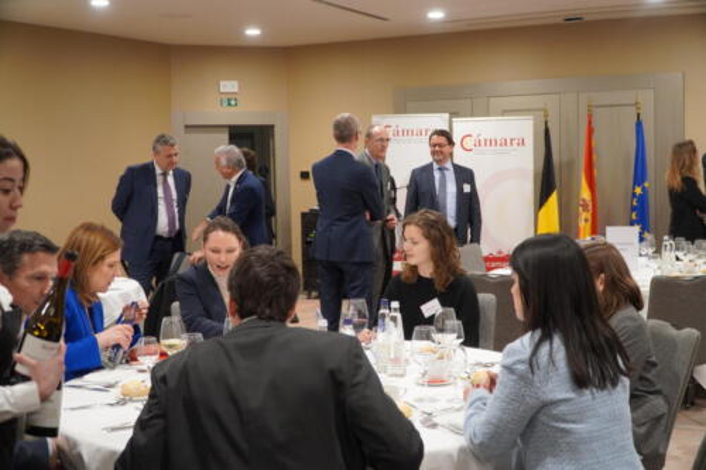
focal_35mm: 44
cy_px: 235
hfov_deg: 45.0
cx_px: 353
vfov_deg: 30.8
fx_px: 853
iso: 1600
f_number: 4
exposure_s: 1/160
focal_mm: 29
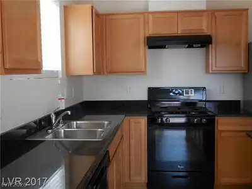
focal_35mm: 39
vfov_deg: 36.8
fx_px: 284
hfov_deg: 47.9
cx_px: 126
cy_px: 94
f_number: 3.9
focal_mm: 7
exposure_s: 1/30
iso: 125
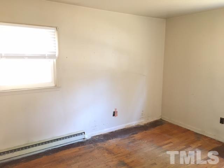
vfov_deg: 48.2
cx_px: 112
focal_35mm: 29
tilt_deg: -8.7
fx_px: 188
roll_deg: -0.9
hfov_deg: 61.7
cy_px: 84
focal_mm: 4.15
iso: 250
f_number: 2.2
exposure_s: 1/15
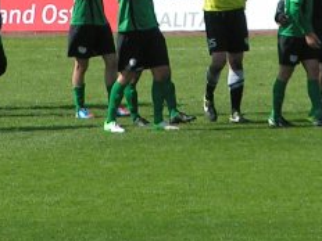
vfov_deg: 1.7
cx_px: 189
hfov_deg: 2.3
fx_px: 7925
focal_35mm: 852
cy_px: -155
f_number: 3.5
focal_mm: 37.8
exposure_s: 1/640
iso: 50
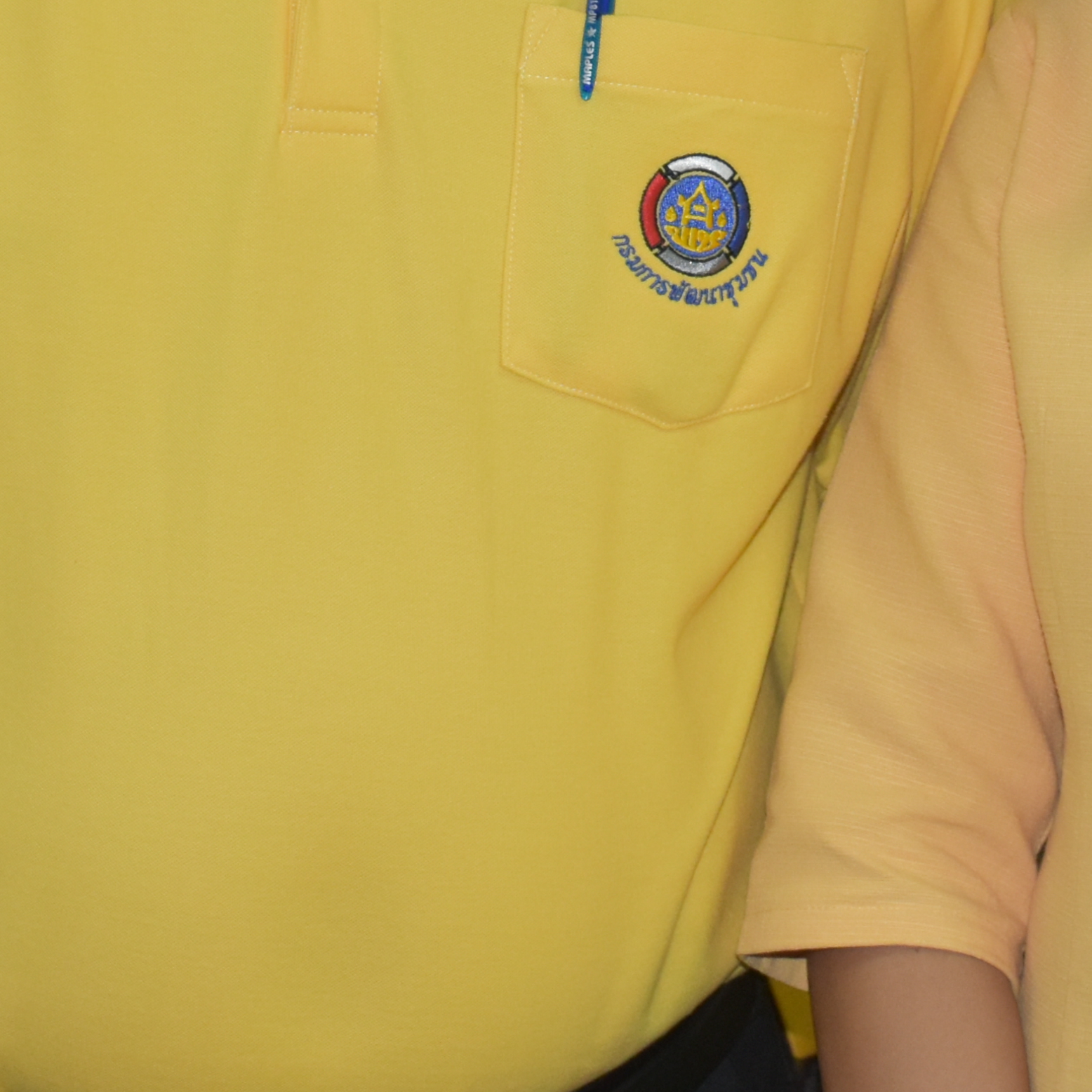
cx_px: 765
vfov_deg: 14.5
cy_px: -13
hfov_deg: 14.7
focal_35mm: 118
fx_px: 4211
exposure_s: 1/60
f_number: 3.8
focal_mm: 24
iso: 1000
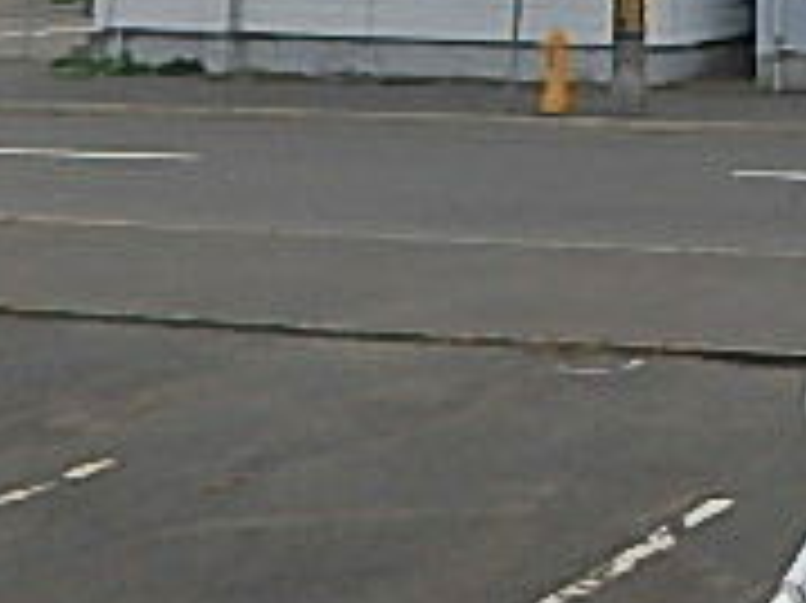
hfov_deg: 19.7
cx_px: 1423
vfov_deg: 18.7
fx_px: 1745
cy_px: -104
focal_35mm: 75
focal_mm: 3.7
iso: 125
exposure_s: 1/500
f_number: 6
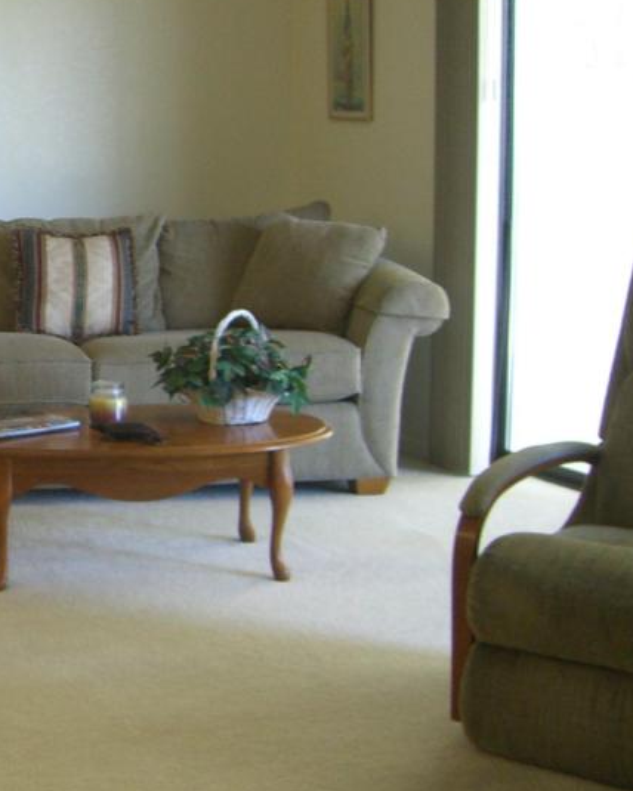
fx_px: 1663
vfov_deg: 26.7
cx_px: -77
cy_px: 334
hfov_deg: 20.5
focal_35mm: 71
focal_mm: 6.2
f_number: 2.7
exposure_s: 1/20
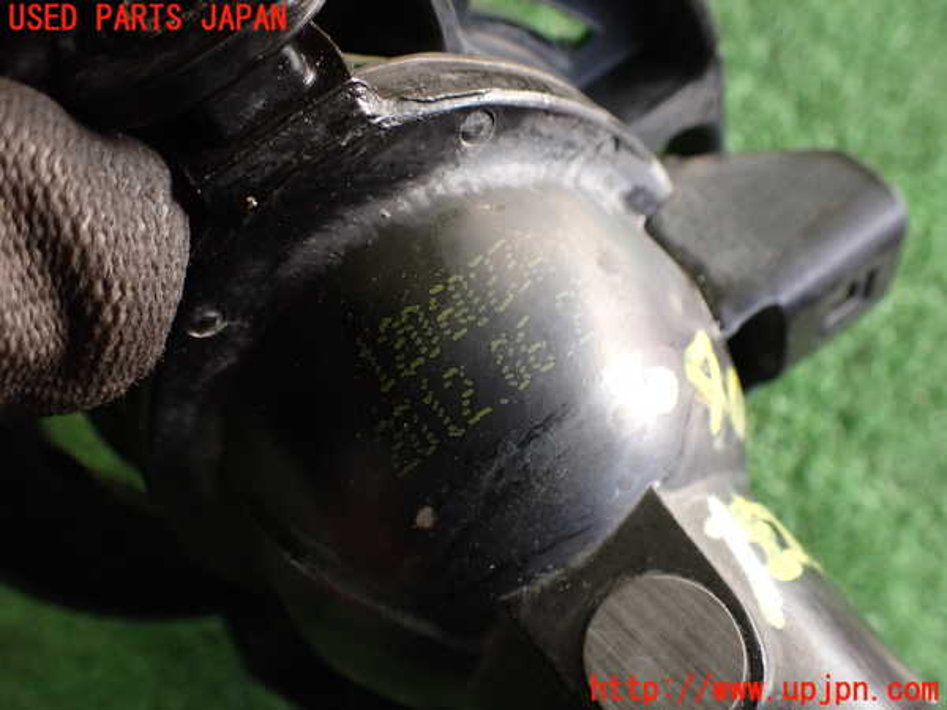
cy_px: 355
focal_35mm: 30
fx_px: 821
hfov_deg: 60.0
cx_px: 474
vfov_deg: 46.8
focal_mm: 5.4
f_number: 2.3
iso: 250
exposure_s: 1/125
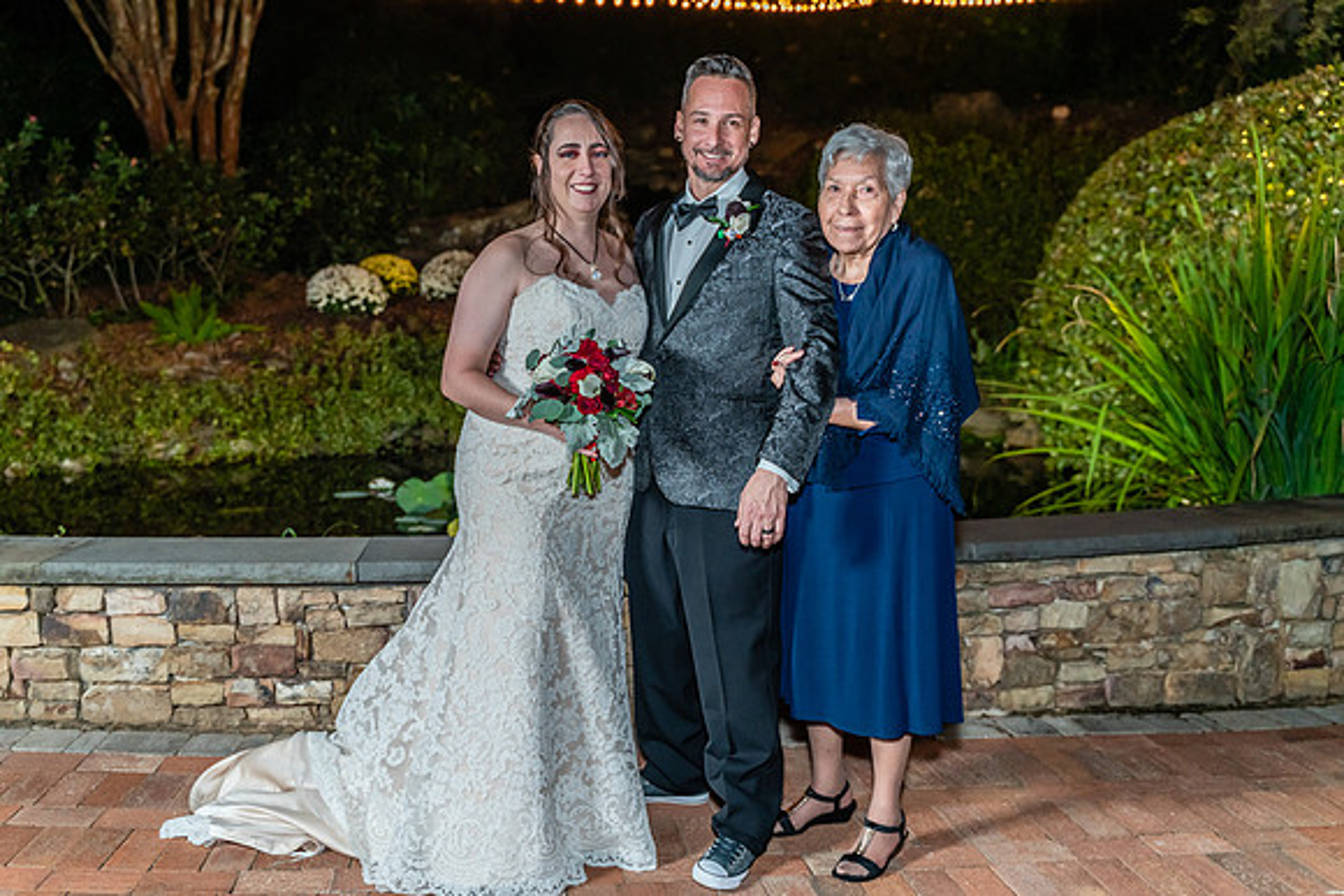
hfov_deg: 49.5
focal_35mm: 39
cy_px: 469
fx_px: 1454
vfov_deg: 34.3
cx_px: 596
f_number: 2.8
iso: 1000
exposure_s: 1/160
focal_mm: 35
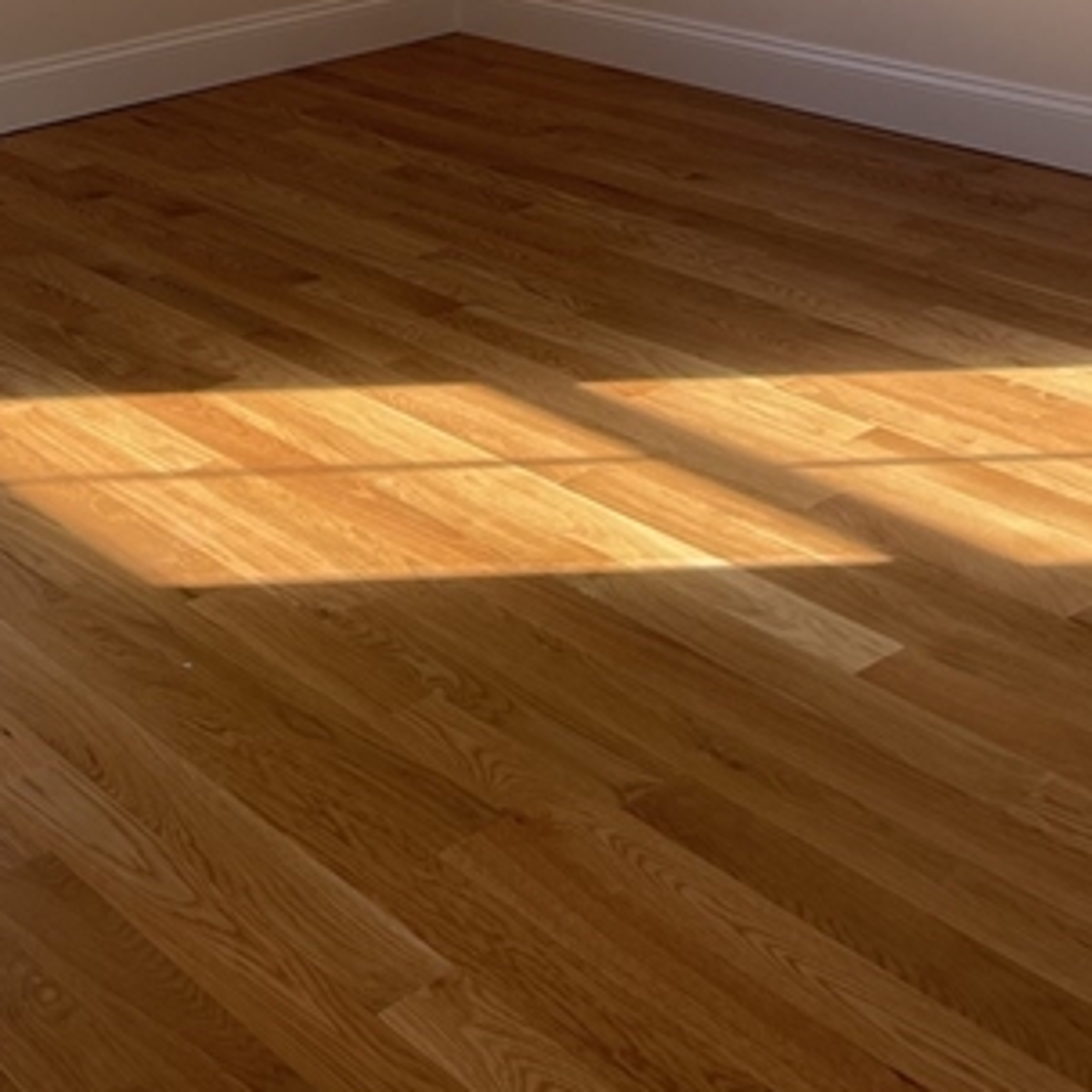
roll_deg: +2.4
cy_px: -213
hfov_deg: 30.3
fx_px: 1999
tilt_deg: -5.8
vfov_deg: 27.1
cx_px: 350
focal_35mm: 56
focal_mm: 5.1
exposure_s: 1/291
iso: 32
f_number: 1.6
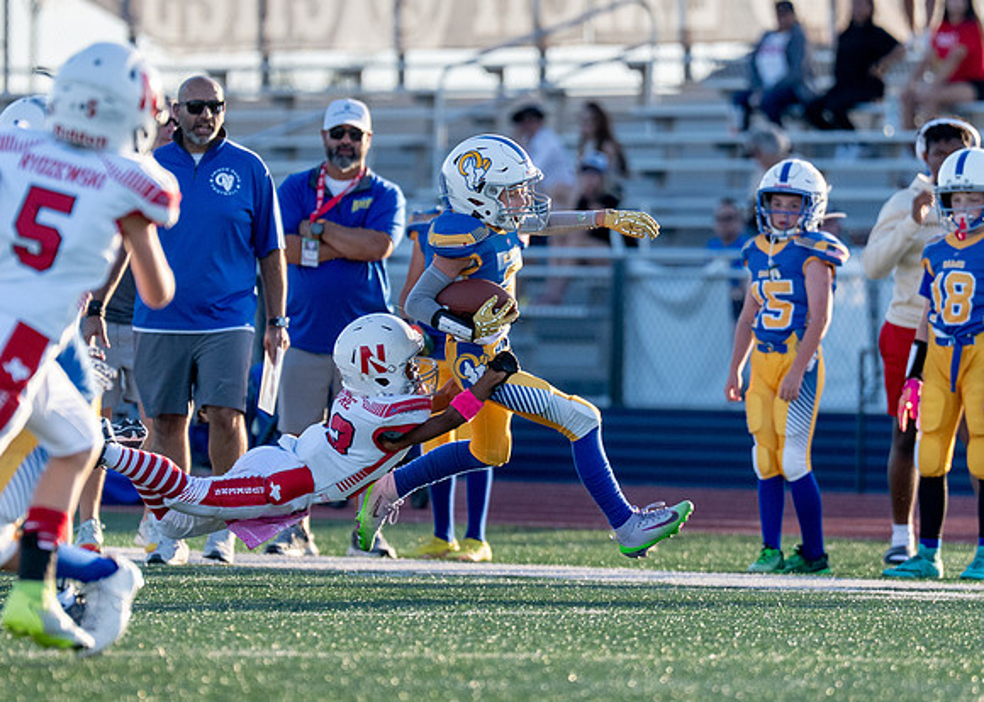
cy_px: 329
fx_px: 12707
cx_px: 536
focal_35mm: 455
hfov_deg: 4.4
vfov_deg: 3.2
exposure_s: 1/3200
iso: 400
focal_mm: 200
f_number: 2.8
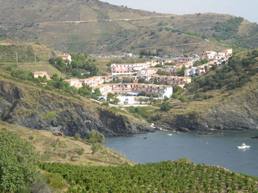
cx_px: 129
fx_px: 850
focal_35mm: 114
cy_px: 96
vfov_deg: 13.0
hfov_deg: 17.3
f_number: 5.9
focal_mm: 18.9
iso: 64
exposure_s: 1/204
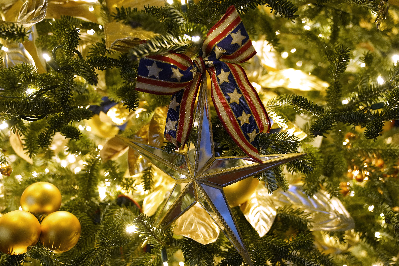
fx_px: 366
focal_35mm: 33
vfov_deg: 40.0
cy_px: 133
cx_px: 200
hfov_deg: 57.2
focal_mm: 33
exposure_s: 1/100
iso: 6400
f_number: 2.8
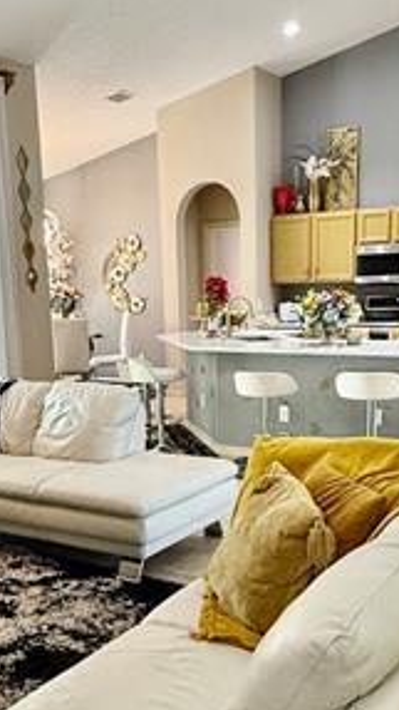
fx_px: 771
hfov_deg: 29.0
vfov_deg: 48.8
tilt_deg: -11.7
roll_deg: +1.0
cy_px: 457
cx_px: 188
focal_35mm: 41
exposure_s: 1/60
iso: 320
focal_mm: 2.22
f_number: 2.2
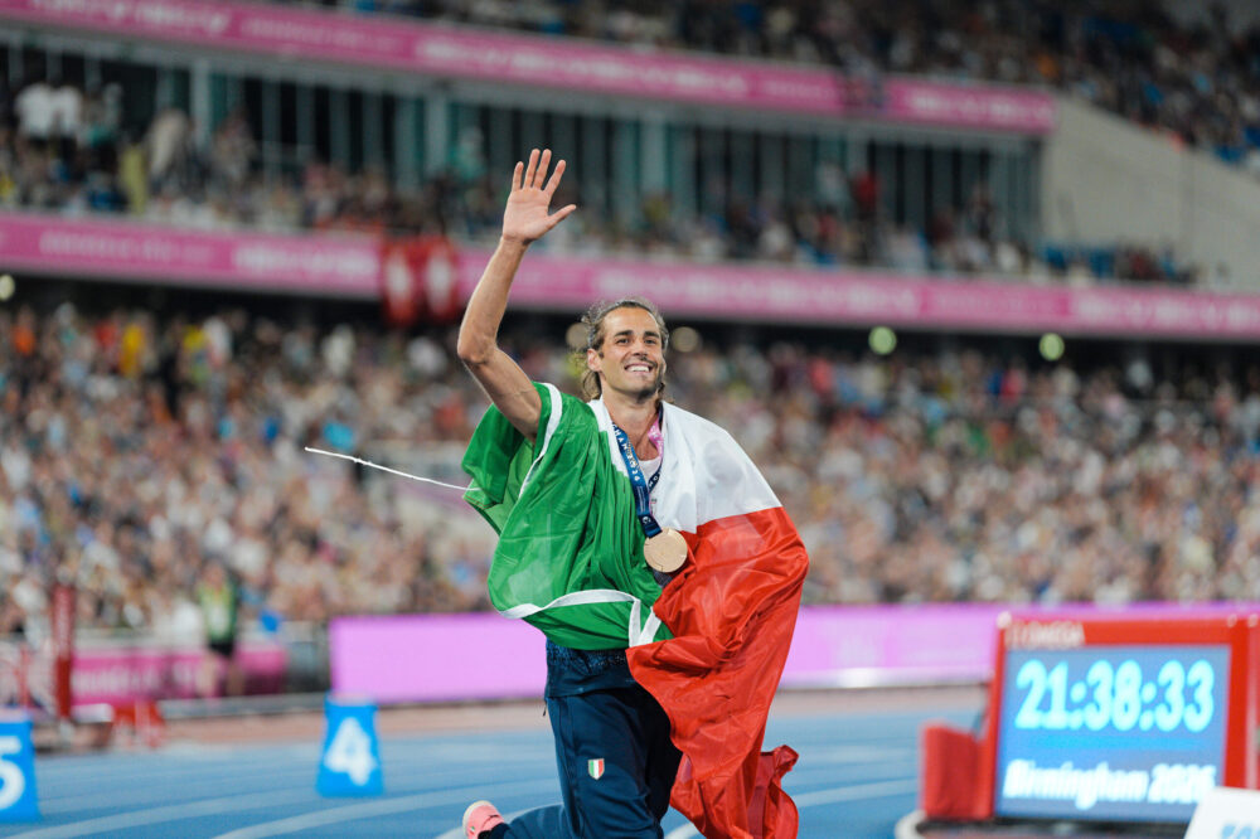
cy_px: 420
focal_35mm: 200
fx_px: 6997
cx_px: 630
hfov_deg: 10.3
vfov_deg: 6.9
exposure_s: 1/1000
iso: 1600
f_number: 2.8
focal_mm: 200
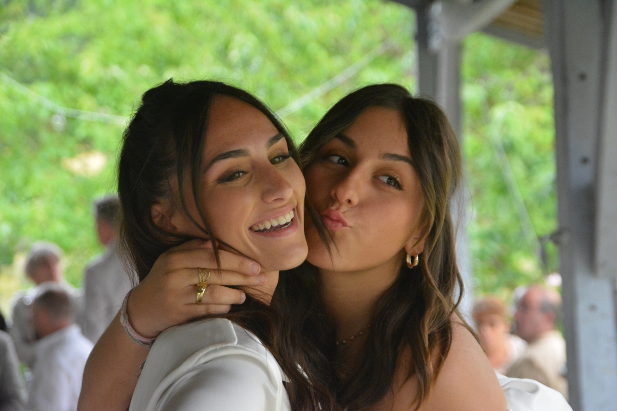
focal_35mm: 165
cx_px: 308
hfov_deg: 12.5
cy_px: 206
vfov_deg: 8.3
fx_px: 2827
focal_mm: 110
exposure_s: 1/125
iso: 3200
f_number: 5.3
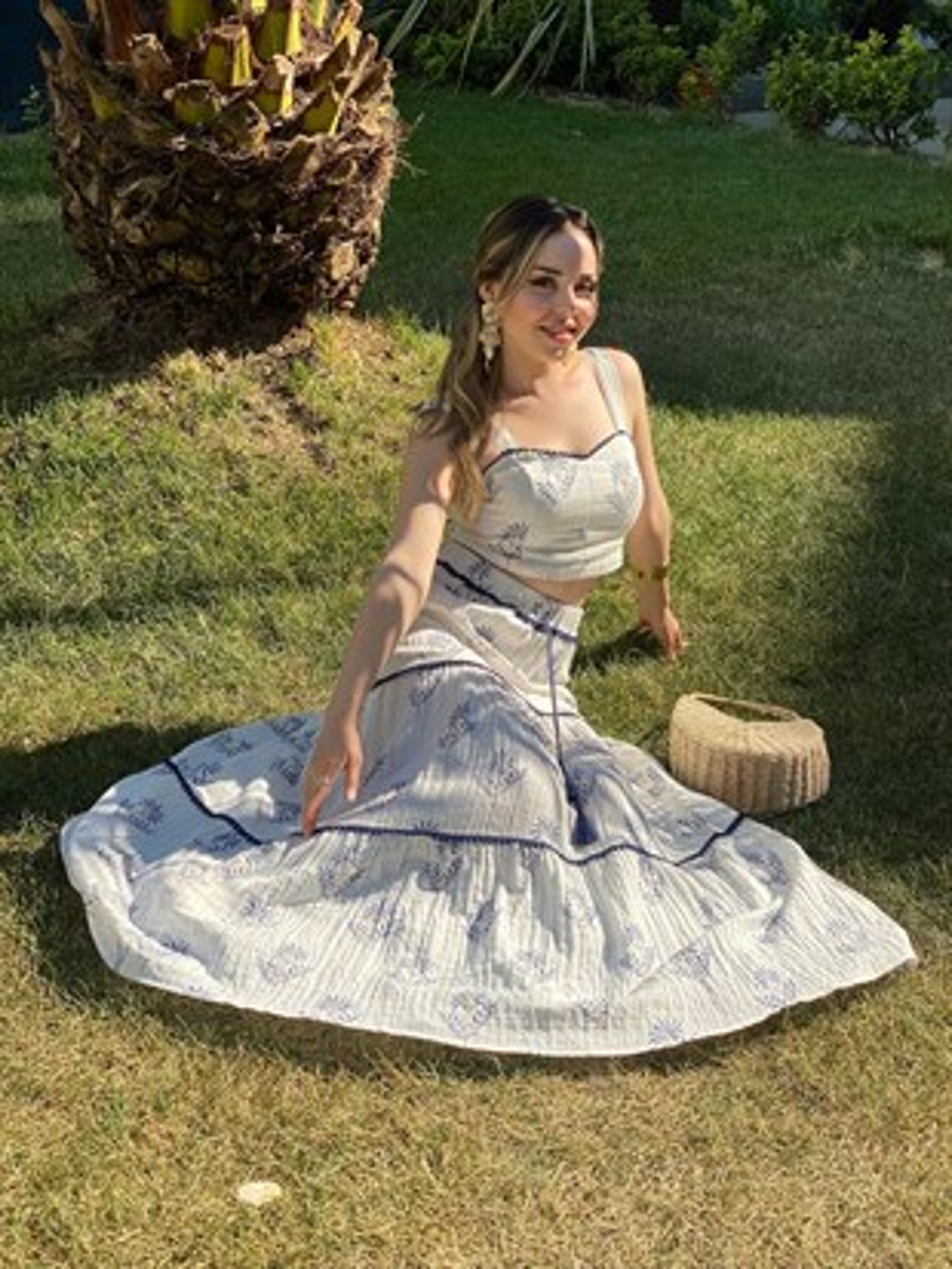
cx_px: 476
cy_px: 634
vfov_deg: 36.8
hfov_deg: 28.0
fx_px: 1906
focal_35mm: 52
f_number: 2
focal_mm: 6
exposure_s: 1/999
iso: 20
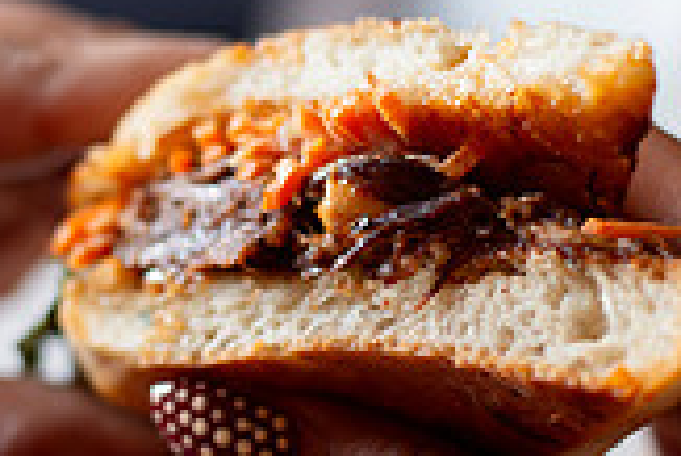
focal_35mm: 178
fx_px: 3370
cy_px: 245
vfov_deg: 7.7
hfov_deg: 11.5
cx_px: 292
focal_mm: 50
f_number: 2.5
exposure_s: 1/250
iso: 200
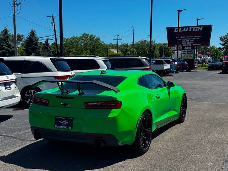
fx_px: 316
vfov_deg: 30.3
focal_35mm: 48
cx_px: 114
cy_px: 86
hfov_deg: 39.7
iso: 64
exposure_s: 1/4608
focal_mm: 6.76
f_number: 1.78
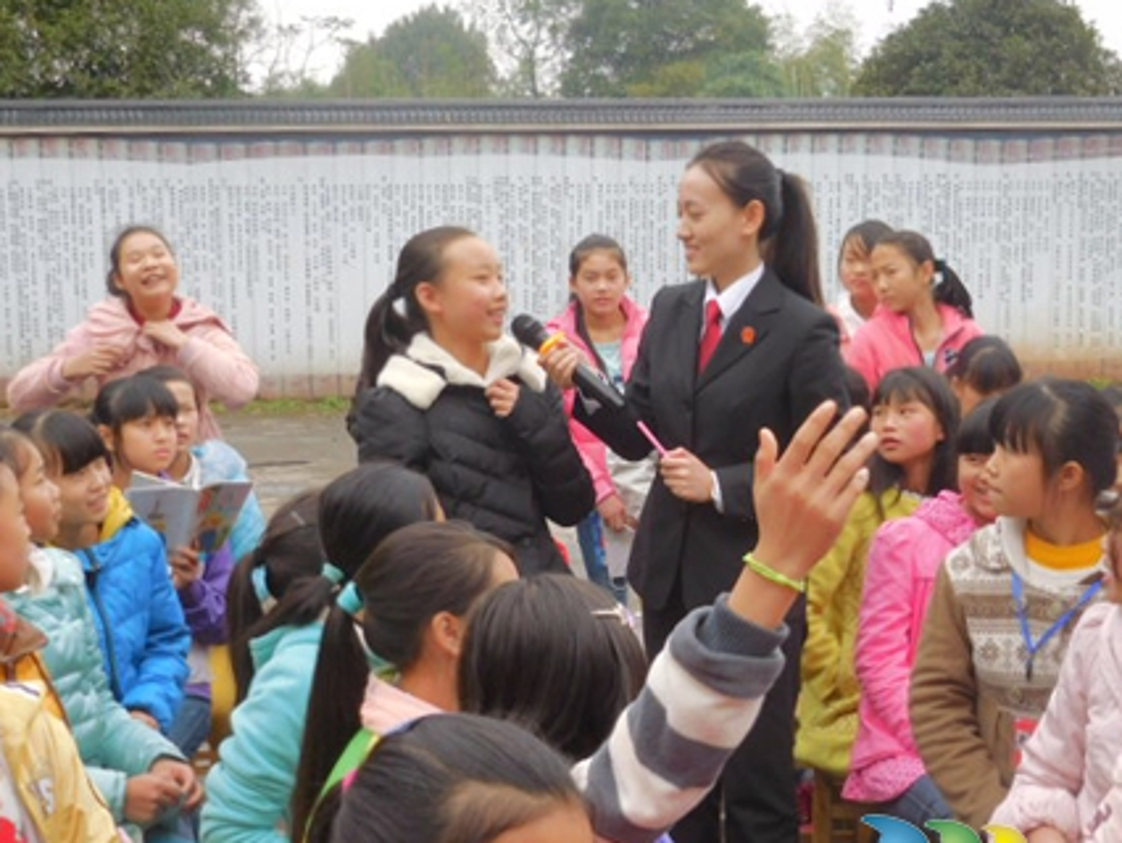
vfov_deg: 24.0
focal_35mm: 61
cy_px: 468
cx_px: 627
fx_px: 1978
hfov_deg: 31.6
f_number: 4.3
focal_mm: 9.4
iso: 125
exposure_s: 1/100
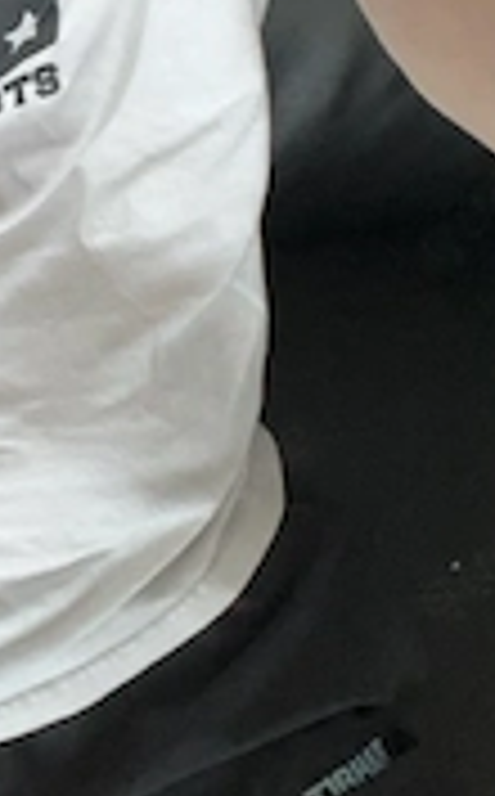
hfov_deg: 17.1
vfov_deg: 28.2
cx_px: -130
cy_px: 202
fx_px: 1560
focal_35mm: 72
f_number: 2.2
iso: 200
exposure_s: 1/60
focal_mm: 2.71
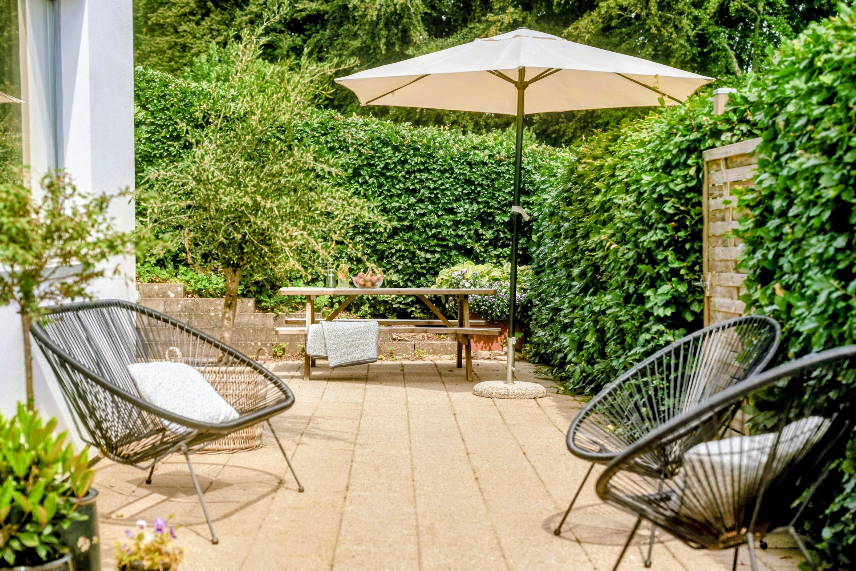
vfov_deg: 24.2
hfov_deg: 35.6
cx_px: 387
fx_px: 1331
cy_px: 324
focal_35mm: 56
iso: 100
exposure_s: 1/400
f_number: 2.8
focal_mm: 44
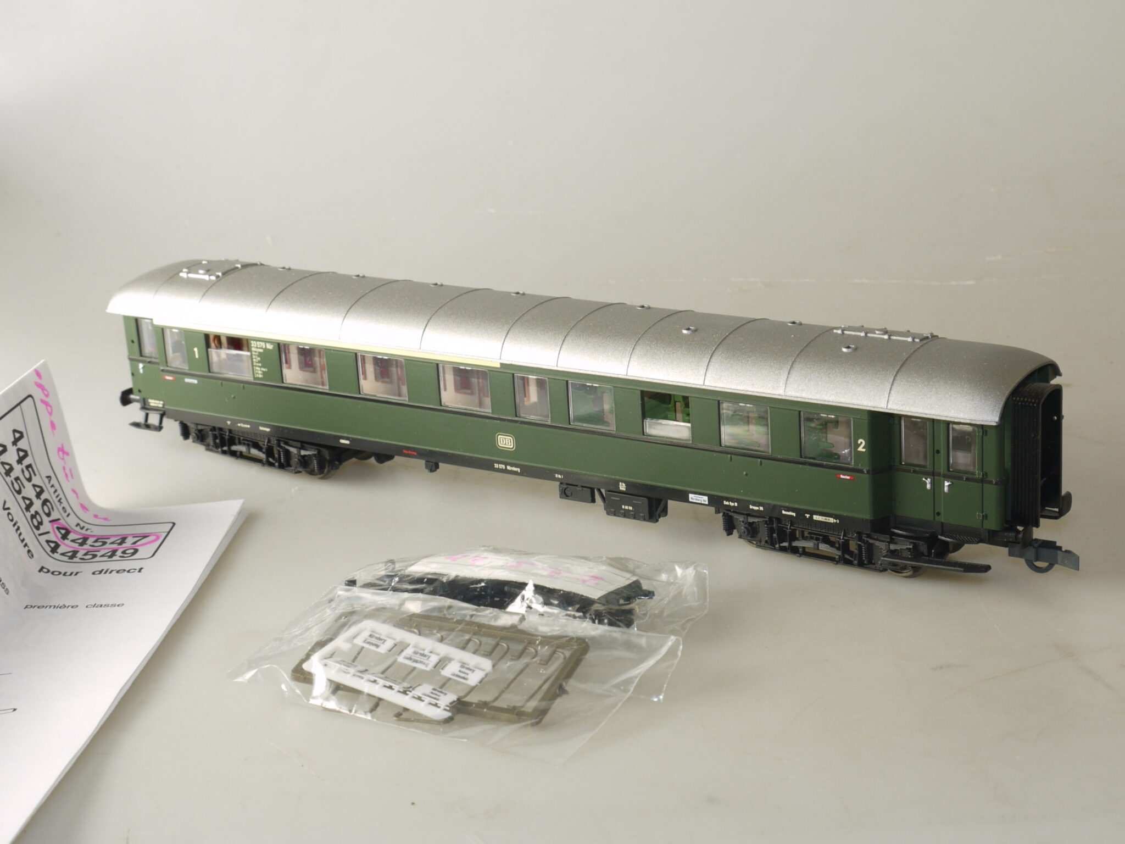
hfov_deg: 28.6
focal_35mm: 68
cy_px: 422
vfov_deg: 21.6
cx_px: 562
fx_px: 2210
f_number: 10
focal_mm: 24
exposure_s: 1/13
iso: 100
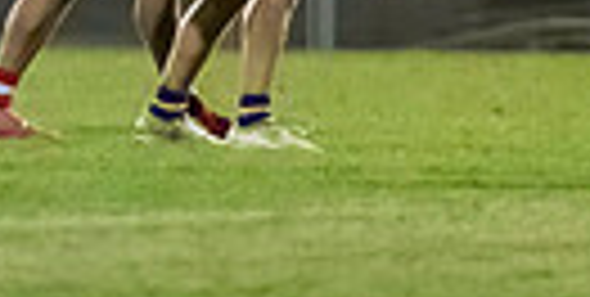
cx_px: 1434
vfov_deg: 0.7
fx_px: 26063
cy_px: -294
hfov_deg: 1.3
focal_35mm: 1707
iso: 10000
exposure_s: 1/1250
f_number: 2.8
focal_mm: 210
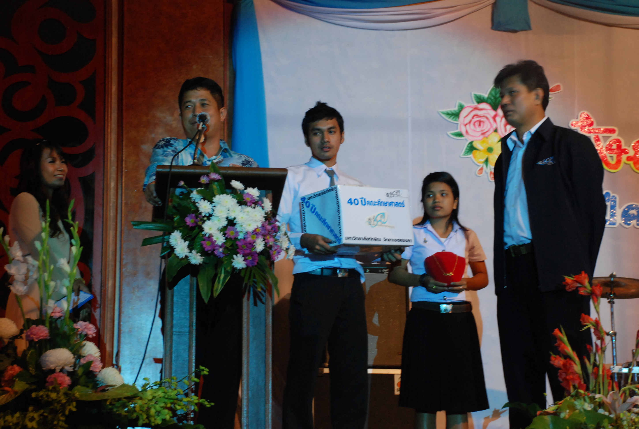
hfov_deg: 26.9
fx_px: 1334
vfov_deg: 18.3
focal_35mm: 75
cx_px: 320
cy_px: 214
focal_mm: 50
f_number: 5
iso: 800
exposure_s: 1/20
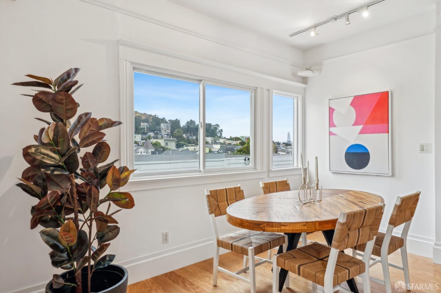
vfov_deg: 53.1
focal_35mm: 24
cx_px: 220
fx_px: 294
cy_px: 146
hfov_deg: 73.8
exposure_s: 1/40
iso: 200
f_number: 11
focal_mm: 24
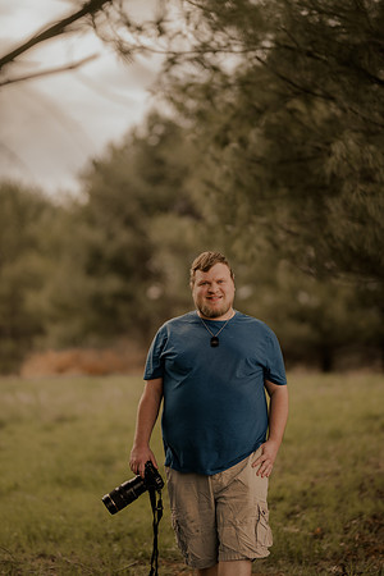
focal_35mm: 85
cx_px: 192
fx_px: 1360
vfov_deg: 23.9
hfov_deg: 16.1
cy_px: 288
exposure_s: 1/1250
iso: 125
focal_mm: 85
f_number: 1.4
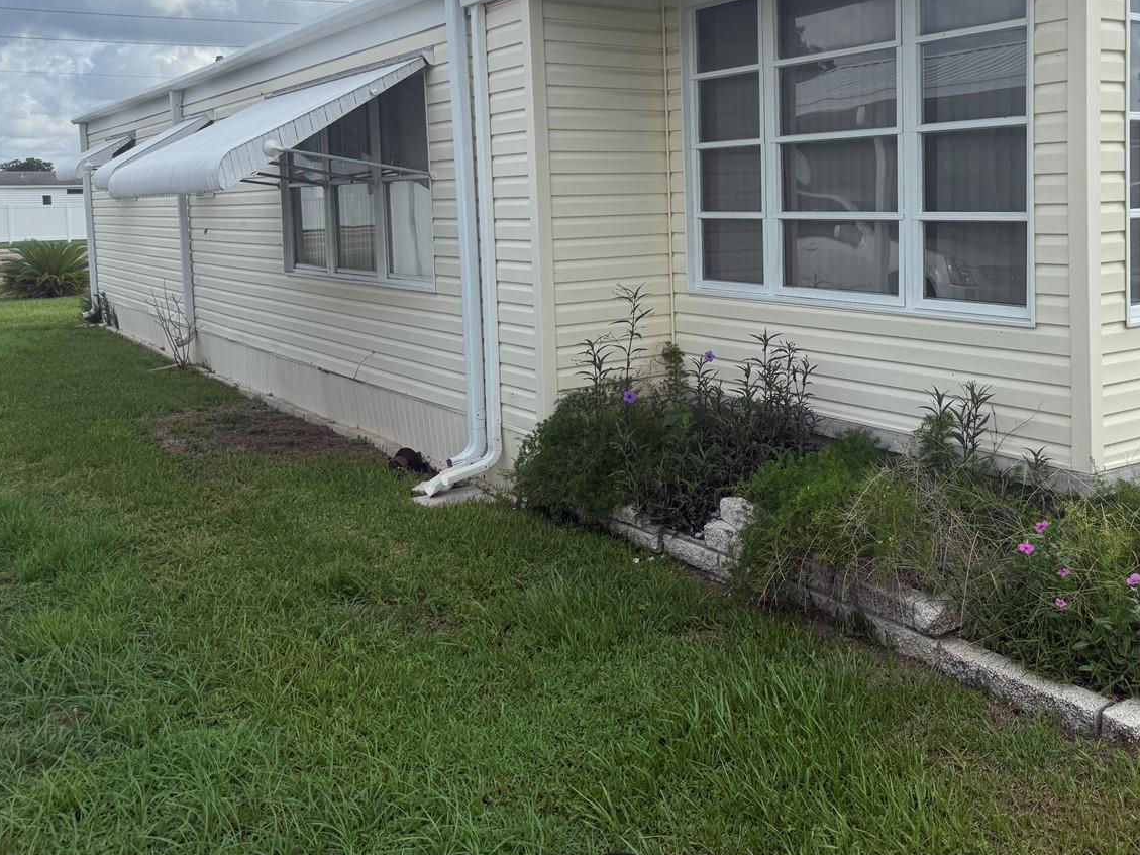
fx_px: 1120
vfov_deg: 41.0
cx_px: 753
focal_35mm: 34
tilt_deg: -1.6
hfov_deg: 53.0
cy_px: 257
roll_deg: +0.5
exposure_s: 1/4673
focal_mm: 6.76
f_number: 1.78
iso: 100
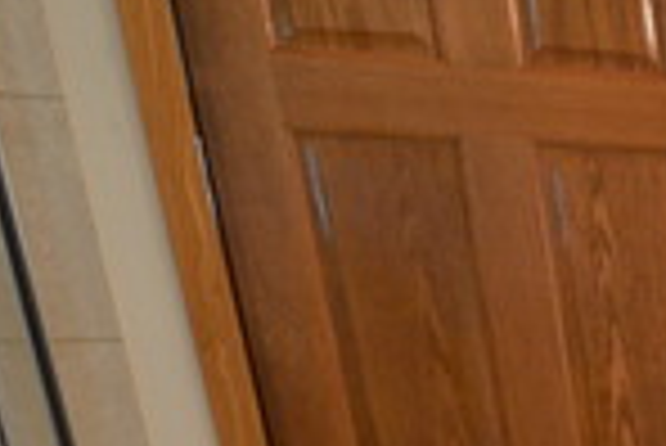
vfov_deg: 17.3
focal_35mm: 65
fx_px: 1204
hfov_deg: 21.5
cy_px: 795
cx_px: 1166
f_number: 3.5
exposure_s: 1/60
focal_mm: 10
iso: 640
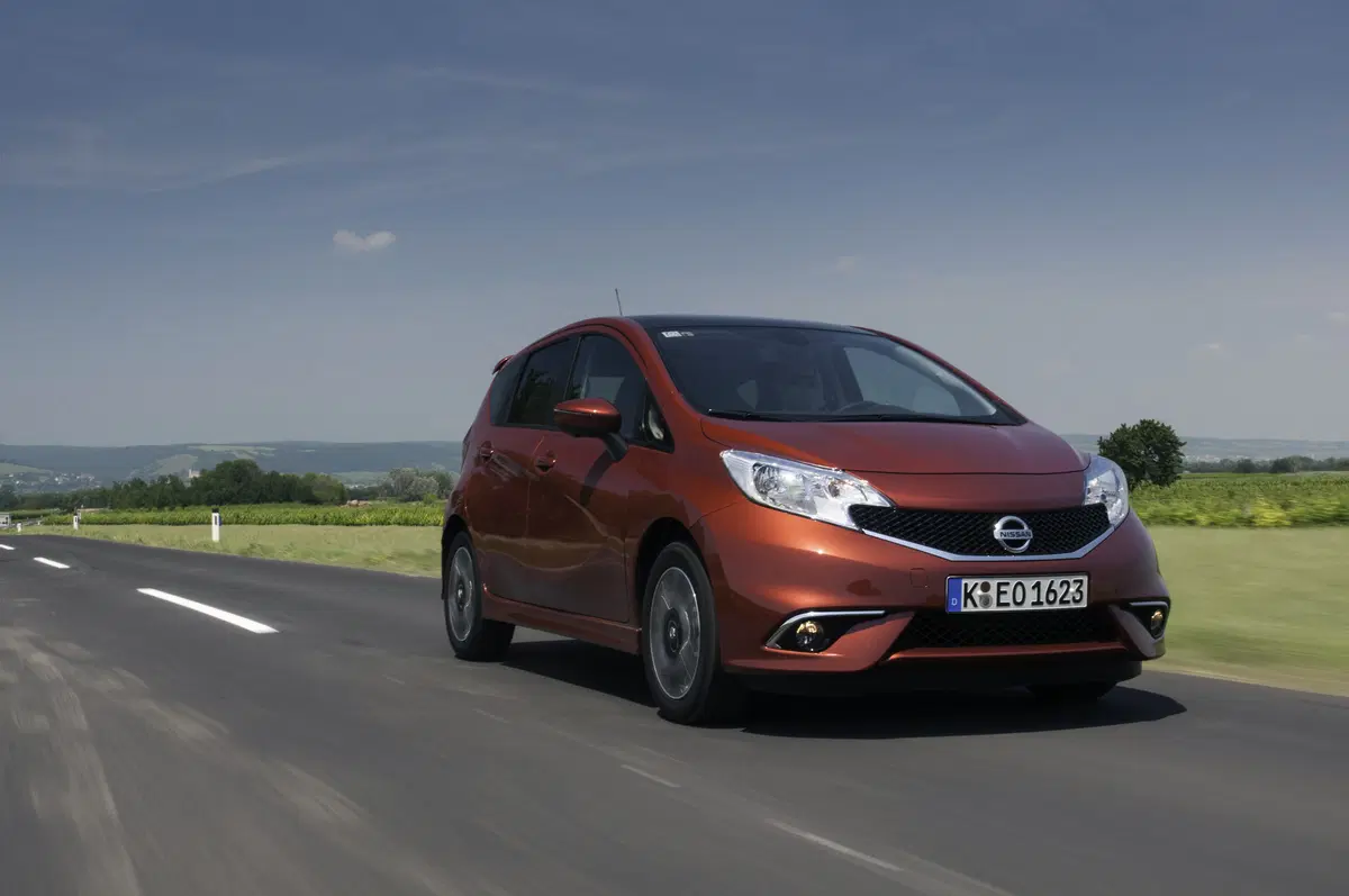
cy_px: 448
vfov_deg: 28.0
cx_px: 674
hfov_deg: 41.2
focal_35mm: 48
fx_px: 1796
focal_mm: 32
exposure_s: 1/30
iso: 200
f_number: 18
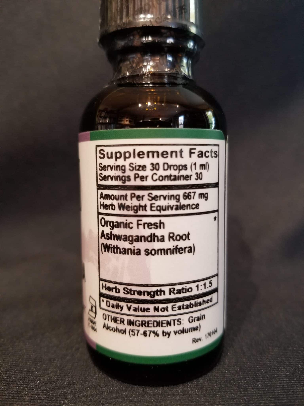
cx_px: 152
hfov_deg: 53.1
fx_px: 304
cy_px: 203
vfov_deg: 67.3
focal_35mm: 26
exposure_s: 1/24
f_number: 1.7
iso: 250
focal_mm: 4.25
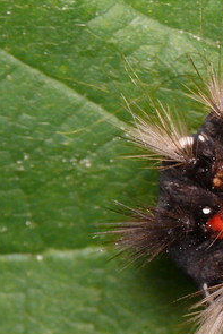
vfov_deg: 3.1
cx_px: 334
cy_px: 70
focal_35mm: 664
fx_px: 6162
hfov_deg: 2.1
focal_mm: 46.8
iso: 200
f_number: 11
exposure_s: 1/640
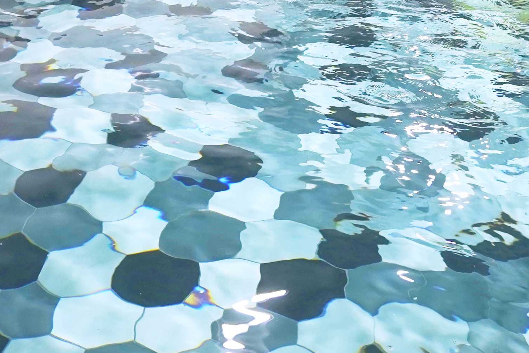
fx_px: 940
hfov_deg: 31.4
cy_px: 99
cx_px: 295
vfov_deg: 21.1
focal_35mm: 64
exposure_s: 1/125
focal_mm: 16
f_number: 4
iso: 640
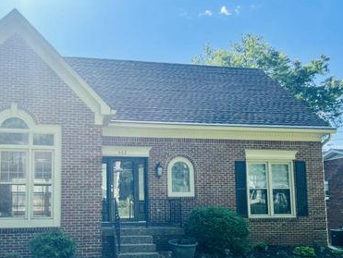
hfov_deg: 52.0
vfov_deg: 40.3
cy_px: 169
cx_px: 126
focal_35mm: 35
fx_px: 347
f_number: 1.6
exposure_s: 1/1175
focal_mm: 5.1
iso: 50
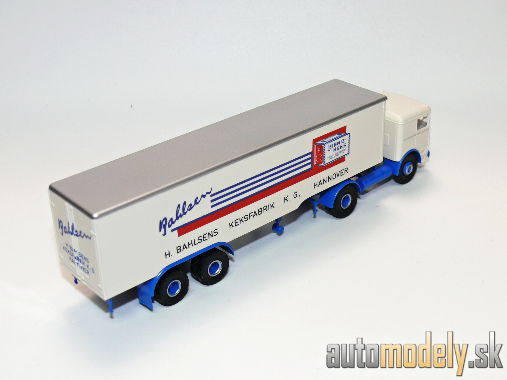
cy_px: 190
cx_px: 254
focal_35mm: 55
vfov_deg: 26.6
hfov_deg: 34.9
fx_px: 806
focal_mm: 9.6
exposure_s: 1/30
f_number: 4
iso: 100
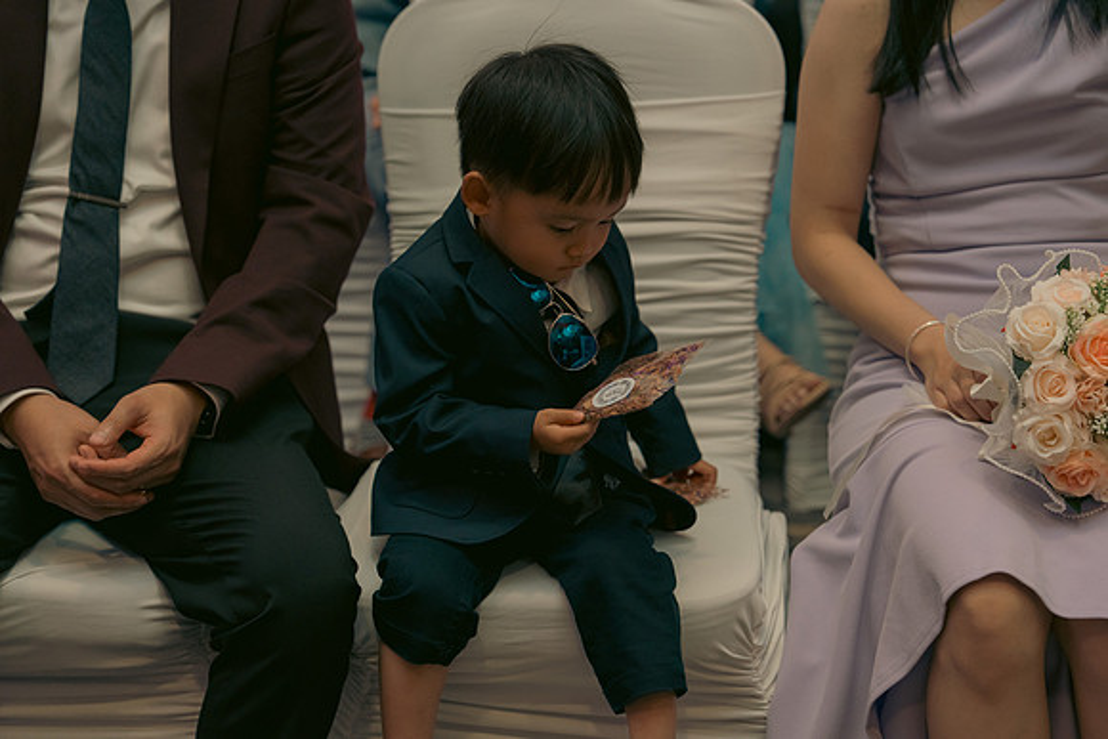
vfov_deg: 19.5
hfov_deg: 28.8
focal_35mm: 70
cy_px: 370
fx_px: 2155
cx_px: 554
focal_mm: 70
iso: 2500
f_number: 3.5
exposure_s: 1/160
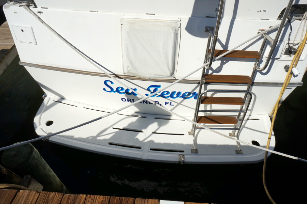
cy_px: 102
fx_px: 205
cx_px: 154
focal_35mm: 24
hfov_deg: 73.8
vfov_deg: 53.1
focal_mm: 16
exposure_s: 1/100
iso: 100
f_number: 14
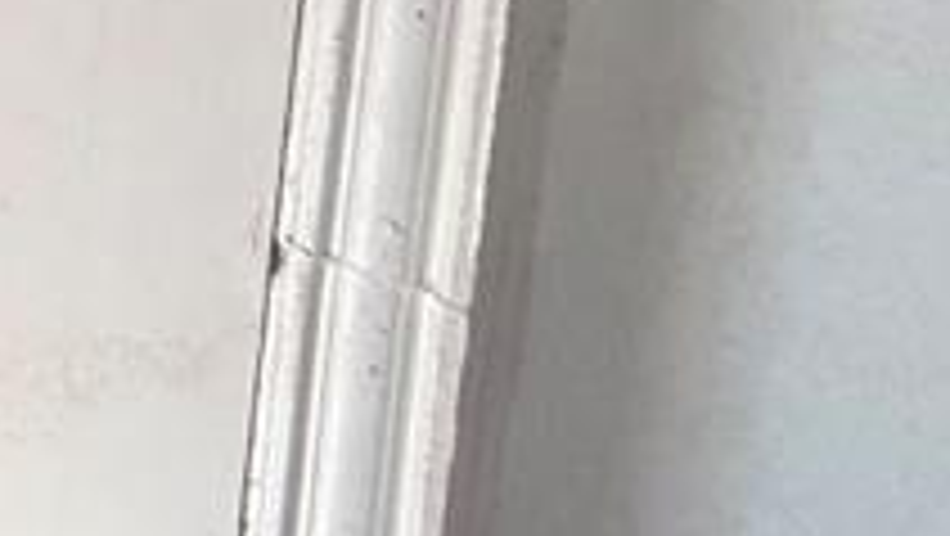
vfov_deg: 11.4
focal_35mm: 74
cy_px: -968
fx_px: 1865
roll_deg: -2.2
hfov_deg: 16.3
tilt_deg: -4.5
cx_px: -1198
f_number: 2.2
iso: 320
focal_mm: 2.22
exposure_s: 1/94
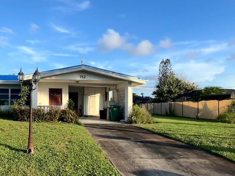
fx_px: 163
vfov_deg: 56.2
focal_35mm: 24
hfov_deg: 62.5
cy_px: 67
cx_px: 33
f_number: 1.8
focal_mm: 1.57
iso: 32
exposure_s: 1/791
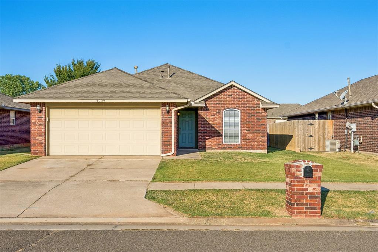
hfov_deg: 49.6
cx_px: 189
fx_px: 409
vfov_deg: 34.2
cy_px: 126
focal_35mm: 39
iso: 200
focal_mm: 26
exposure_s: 1/1000
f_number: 8
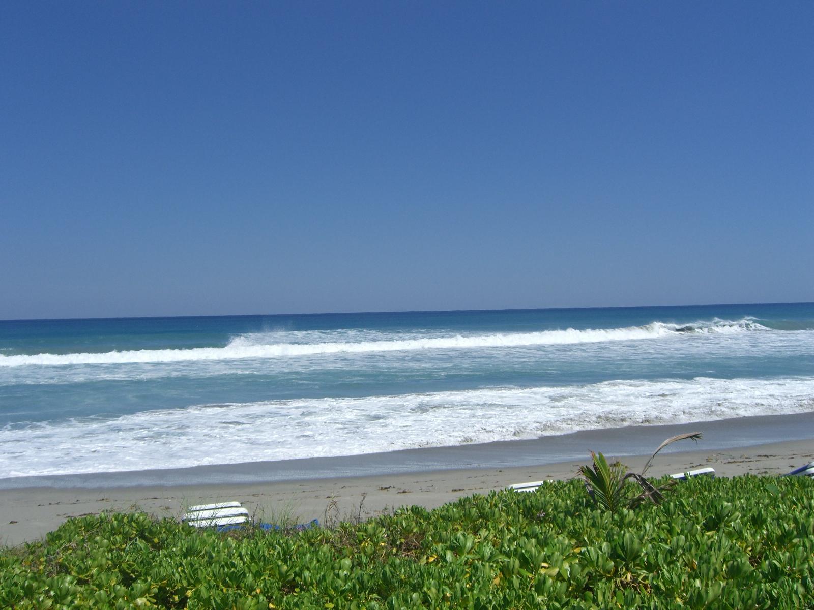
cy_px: 305
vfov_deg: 37.7
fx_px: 894
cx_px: 407
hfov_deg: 49.0
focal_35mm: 38
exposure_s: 1/320
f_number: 8
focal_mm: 7.9
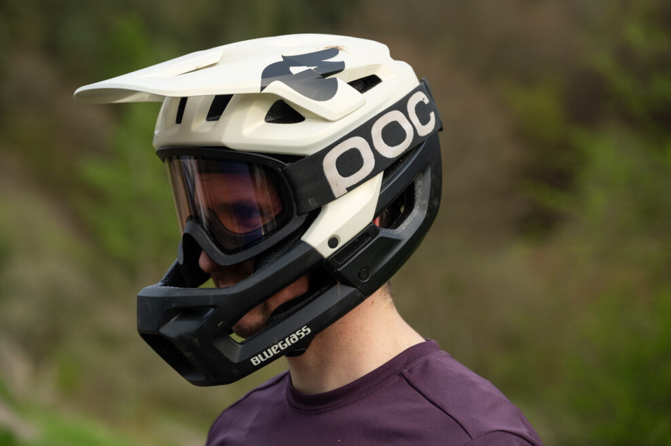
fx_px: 1955
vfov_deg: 13.0
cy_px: 223
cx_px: 336
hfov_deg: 19.5
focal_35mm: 105
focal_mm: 105
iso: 125
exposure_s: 1/320
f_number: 5
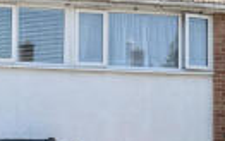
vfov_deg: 8.0
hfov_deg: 12.8
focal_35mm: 164
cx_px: 118
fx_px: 1006
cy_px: 94
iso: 64
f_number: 1.78
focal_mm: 6.76
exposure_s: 1/3226
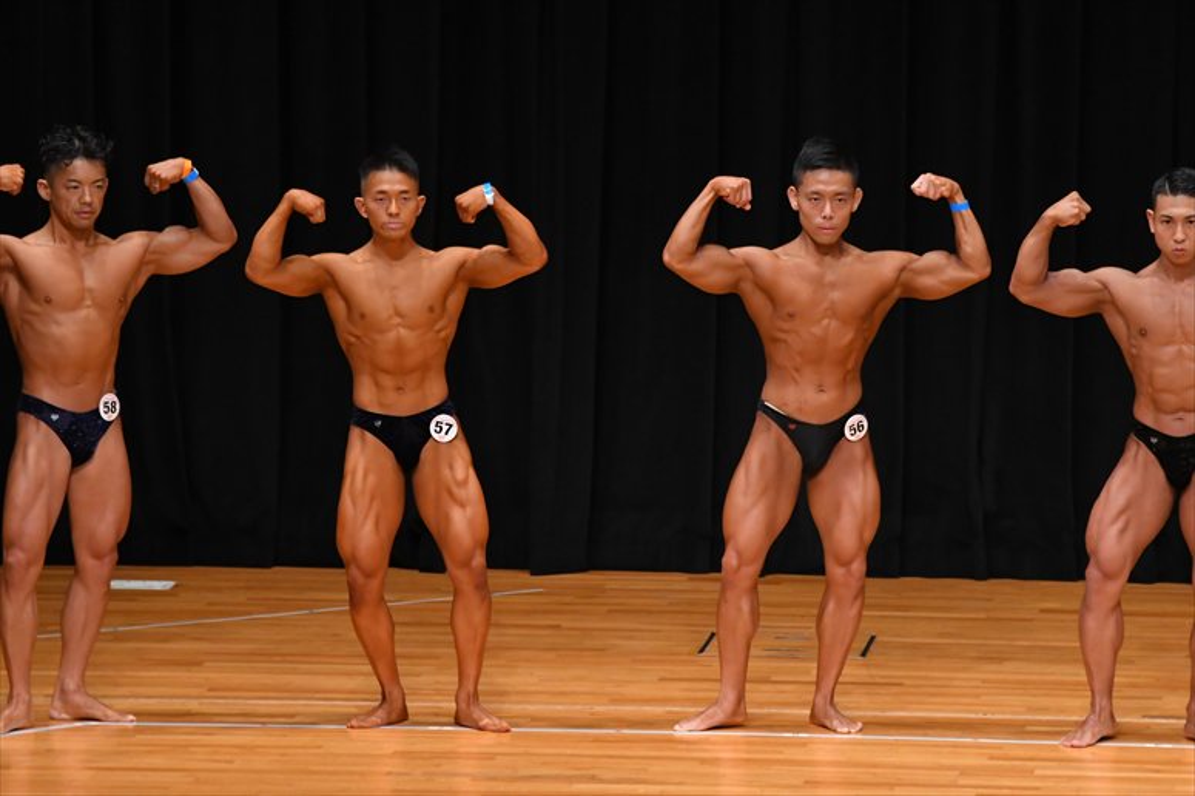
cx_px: 598
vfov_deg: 5.4
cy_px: 398
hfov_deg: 8.1
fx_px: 8461
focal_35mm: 255
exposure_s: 1/400
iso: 3200
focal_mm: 170
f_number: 5.6
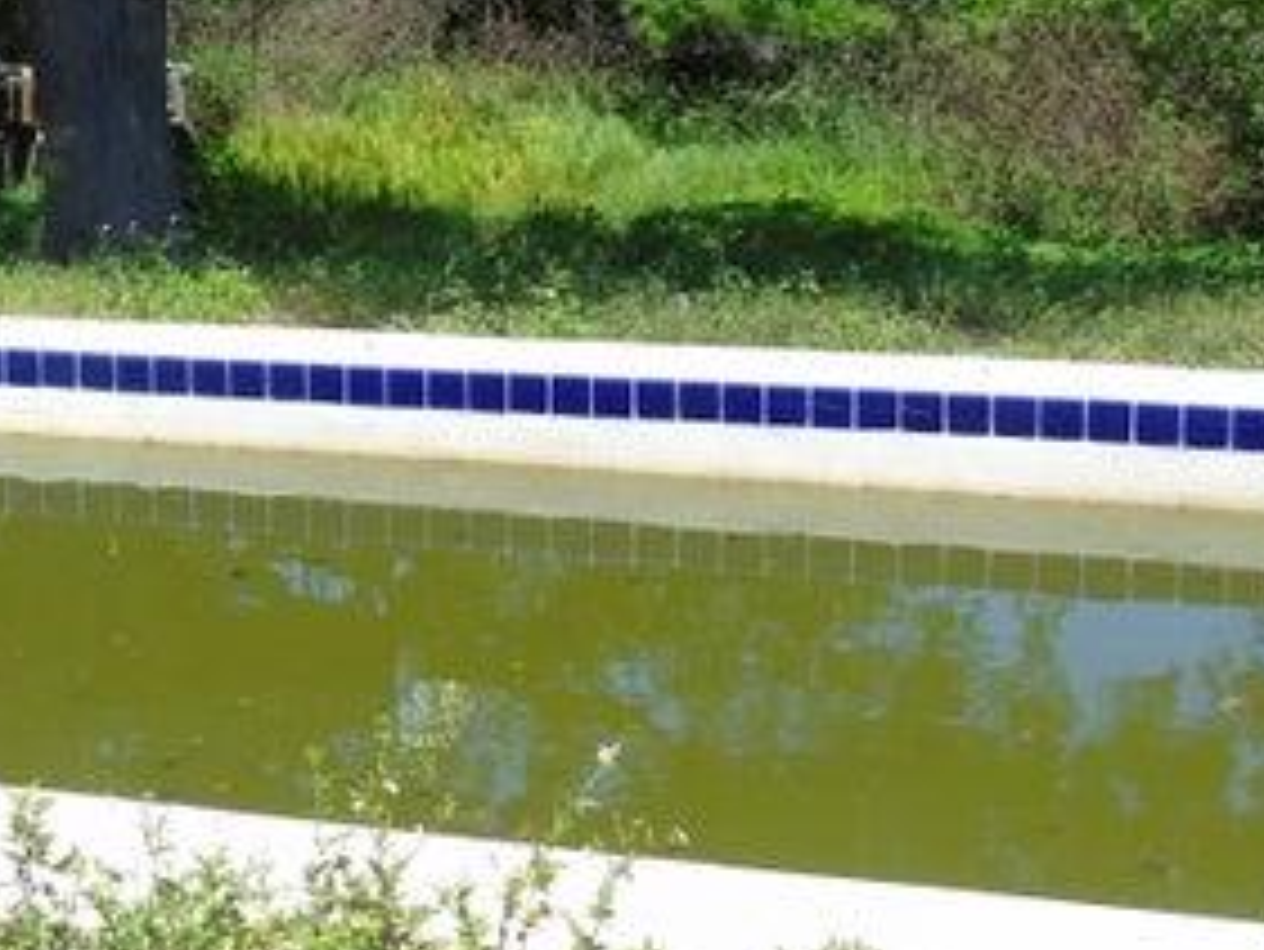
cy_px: 189
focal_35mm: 66
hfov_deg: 29.1
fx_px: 2411
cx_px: 382
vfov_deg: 22.0
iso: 80
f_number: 3.6
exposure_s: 1/500
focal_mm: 5.2
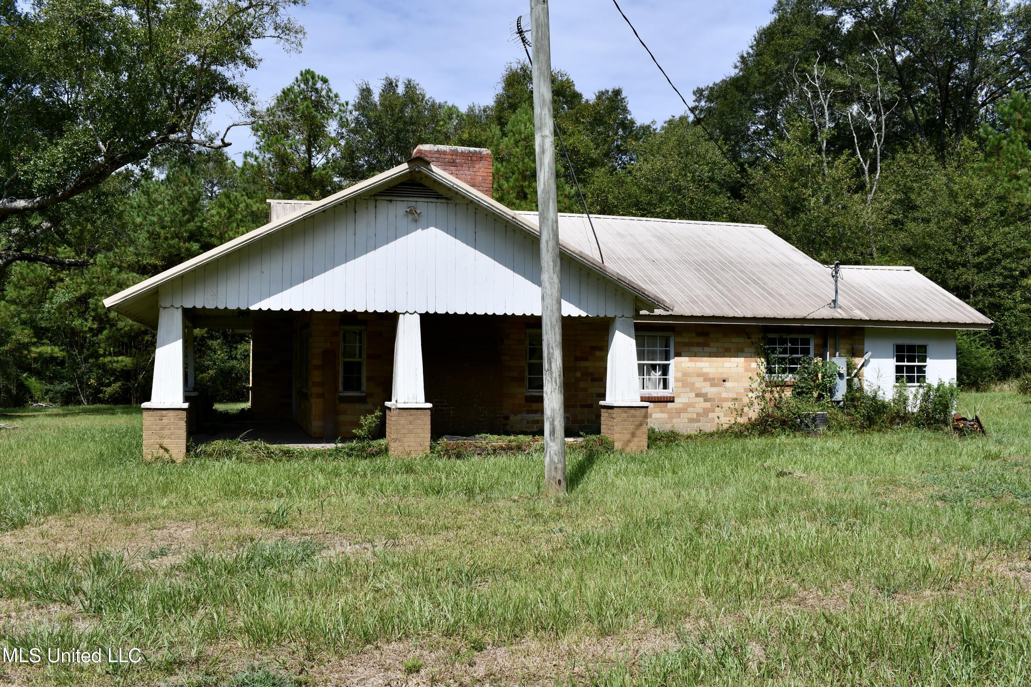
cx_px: 516
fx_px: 945
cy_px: 344
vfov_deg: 40.0
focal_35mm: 33
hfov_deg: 57.2
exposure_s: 1/320
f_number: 9
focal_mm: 22
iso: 100
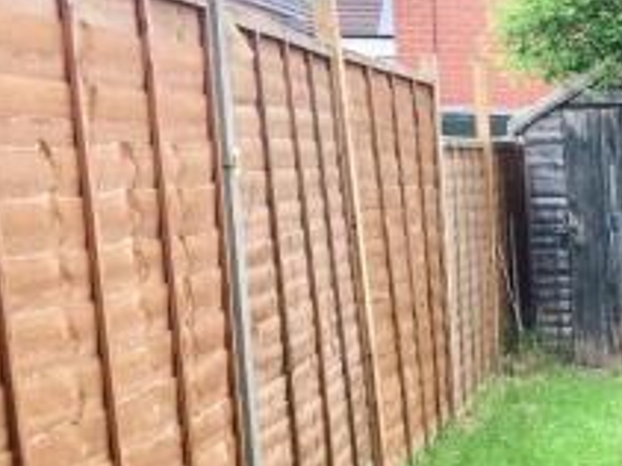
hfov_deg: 22.0
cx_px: 800
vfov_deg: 17.5
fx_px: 1437
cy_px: 574
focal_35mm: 80
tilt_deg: -17.2
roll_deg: -1.1
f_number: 2.2
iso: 25
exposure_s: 1/133
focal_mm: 4.15
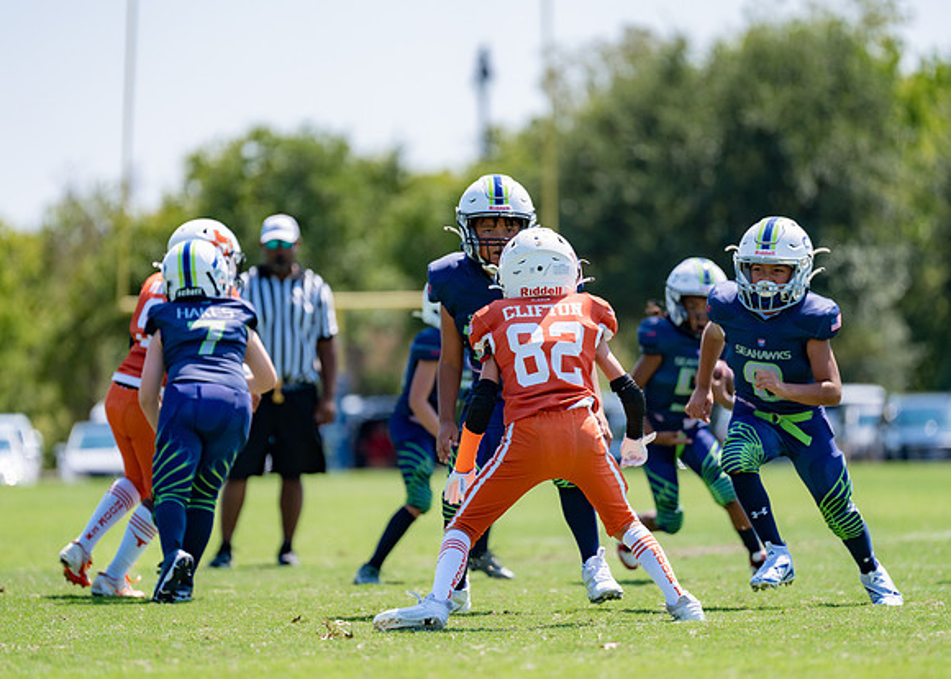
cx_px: 476
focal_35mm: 245
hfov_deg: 8.2
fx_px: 6607
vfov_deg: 5.9
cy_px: 352
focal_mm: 200
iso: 100
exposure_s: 1/1250
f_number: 2.8
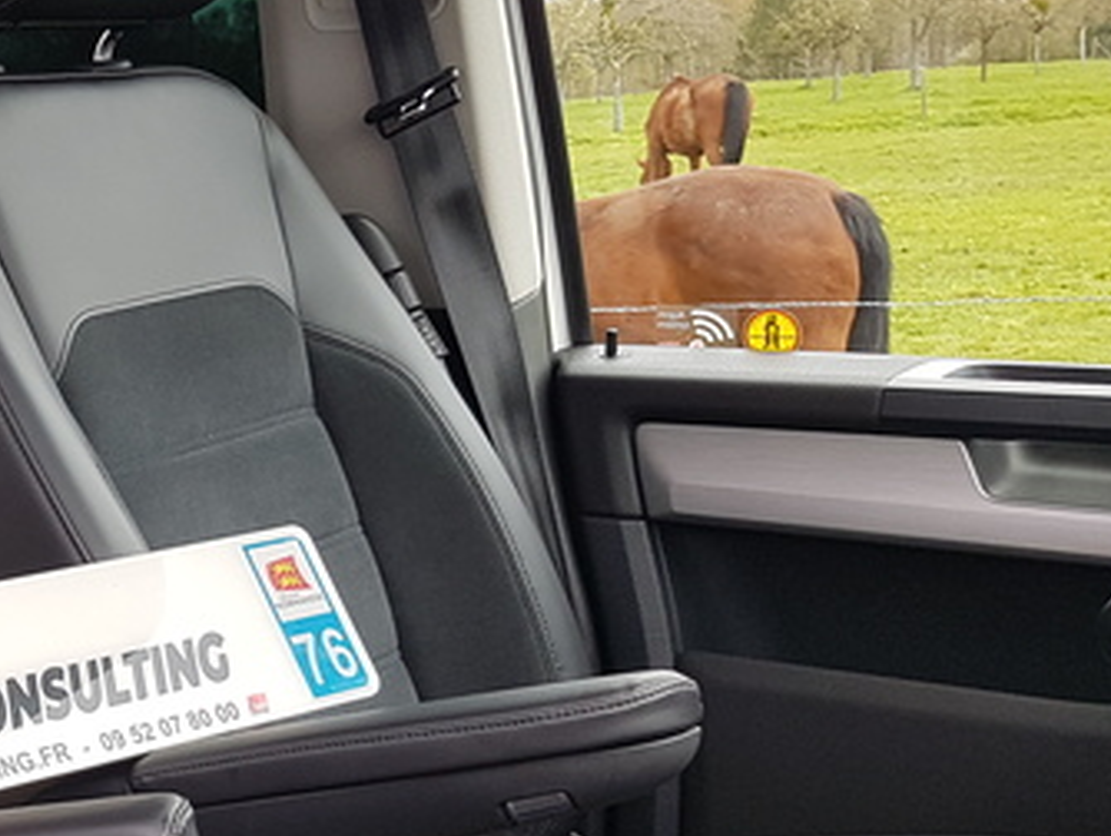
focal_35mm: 62
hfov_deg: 27.8
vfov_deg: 23.3
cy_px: 680
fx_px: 1992
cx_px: -172
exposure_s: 1/244
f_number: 1.7
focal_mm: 4.2
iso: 40
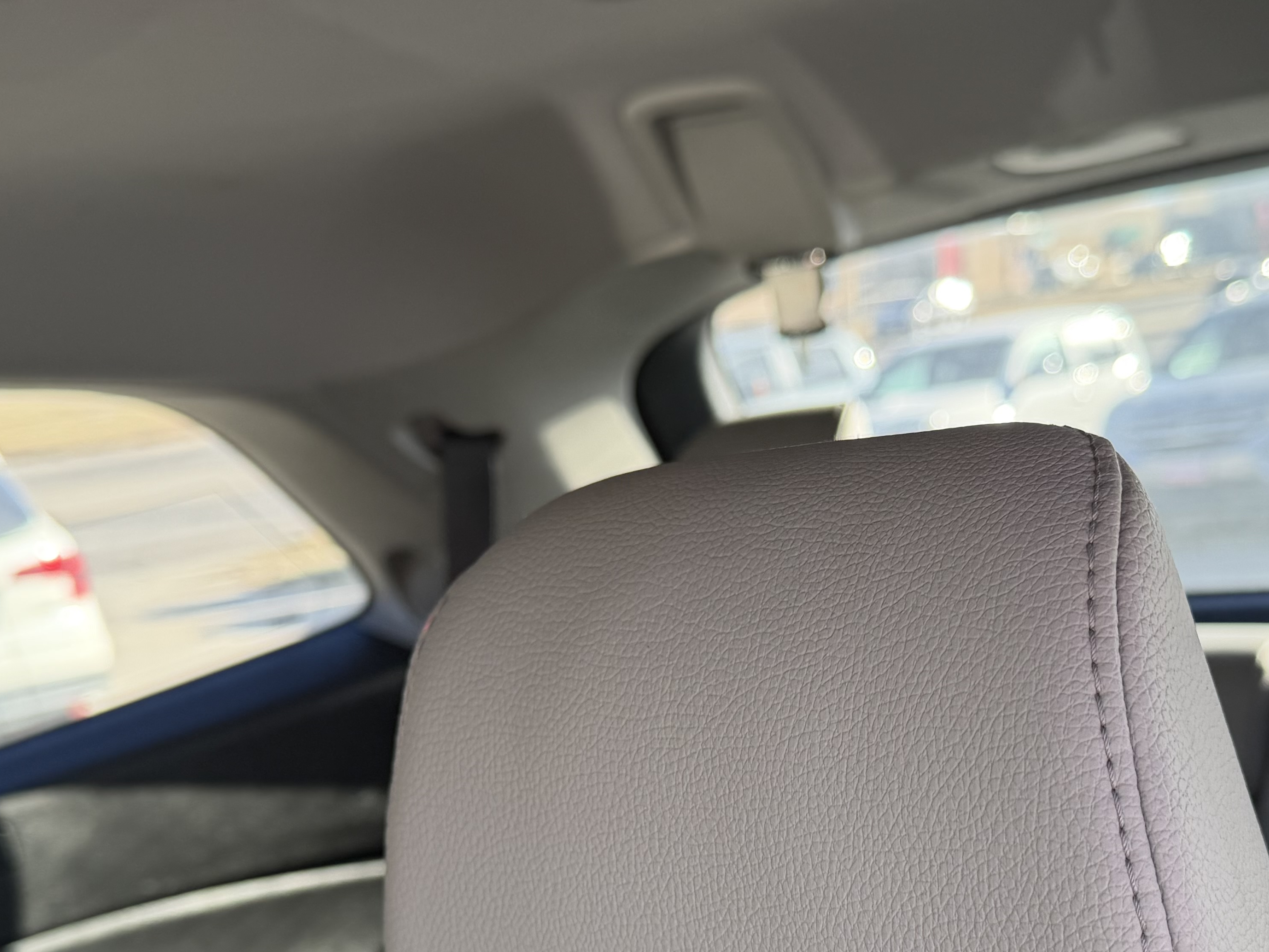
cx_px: 747
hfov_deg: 41.1
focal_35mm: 46
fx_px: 1686
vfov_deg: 30.6
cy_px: 788
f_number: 1.78
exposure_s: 1/172
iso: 80
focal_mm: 6.76
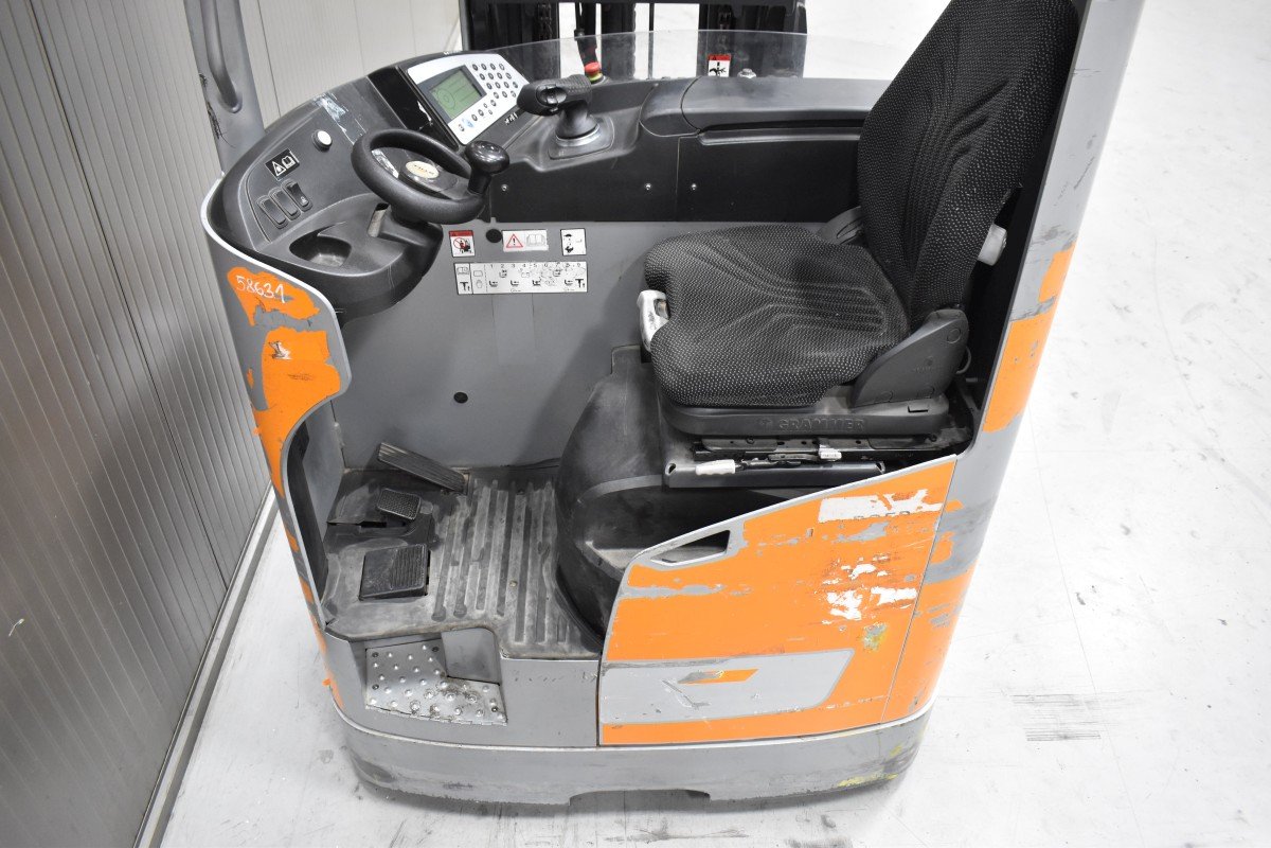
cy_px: 424
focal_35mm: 27
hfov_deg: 67.4
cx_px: 636
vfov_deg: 47.9
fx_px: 953
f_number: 4.5
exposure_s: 1/30
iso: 1600
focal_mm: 18
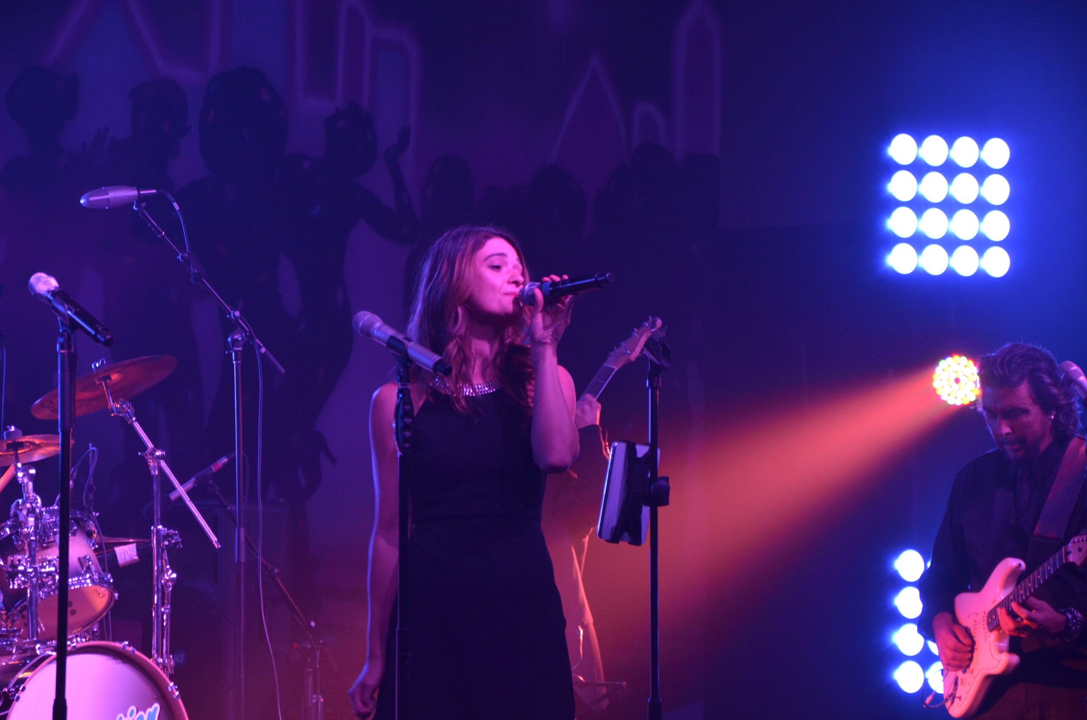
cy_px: 360
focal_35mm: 158
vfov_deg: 8.7
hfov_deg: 13.1
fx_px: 4746
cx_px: 544
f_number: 5.6
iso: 1000
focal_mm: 105
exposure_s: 1/100
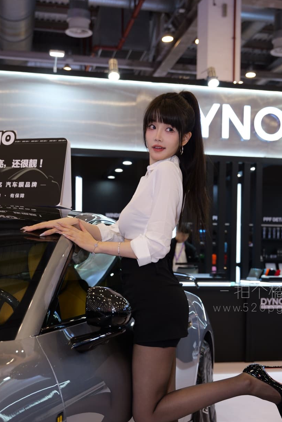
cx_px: 137
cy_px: 281
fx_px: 587
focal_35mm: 50
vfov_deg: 39.1
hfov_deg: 27.0
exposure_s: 1/100
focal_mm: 34
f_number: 3.2
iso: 400
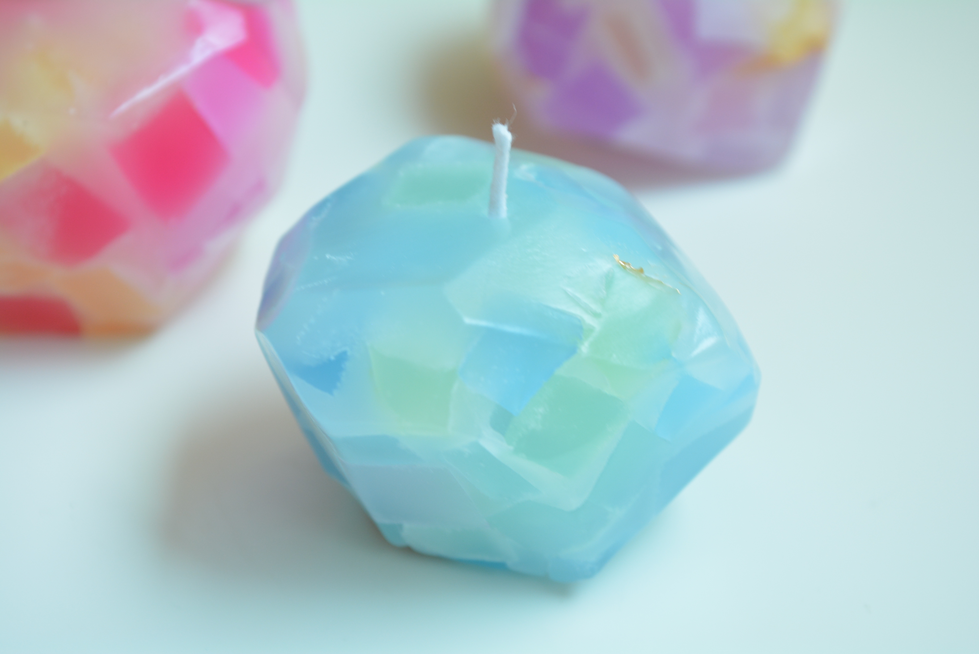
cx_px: 490
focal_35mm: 75
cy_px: 327
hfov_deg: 27.0
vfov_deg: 18.2
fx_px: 2041
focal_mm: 50
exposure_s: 1/60
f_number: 7.1
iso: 400
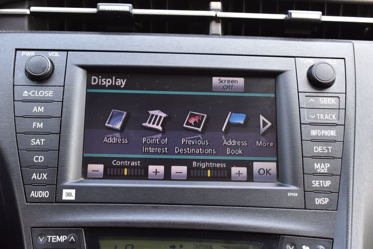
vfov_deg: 25.7
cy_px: 124
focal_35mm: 52
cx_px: 186
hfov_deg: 37.9
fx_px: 544
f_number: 8
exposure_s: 1/50
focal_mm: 35
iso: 400
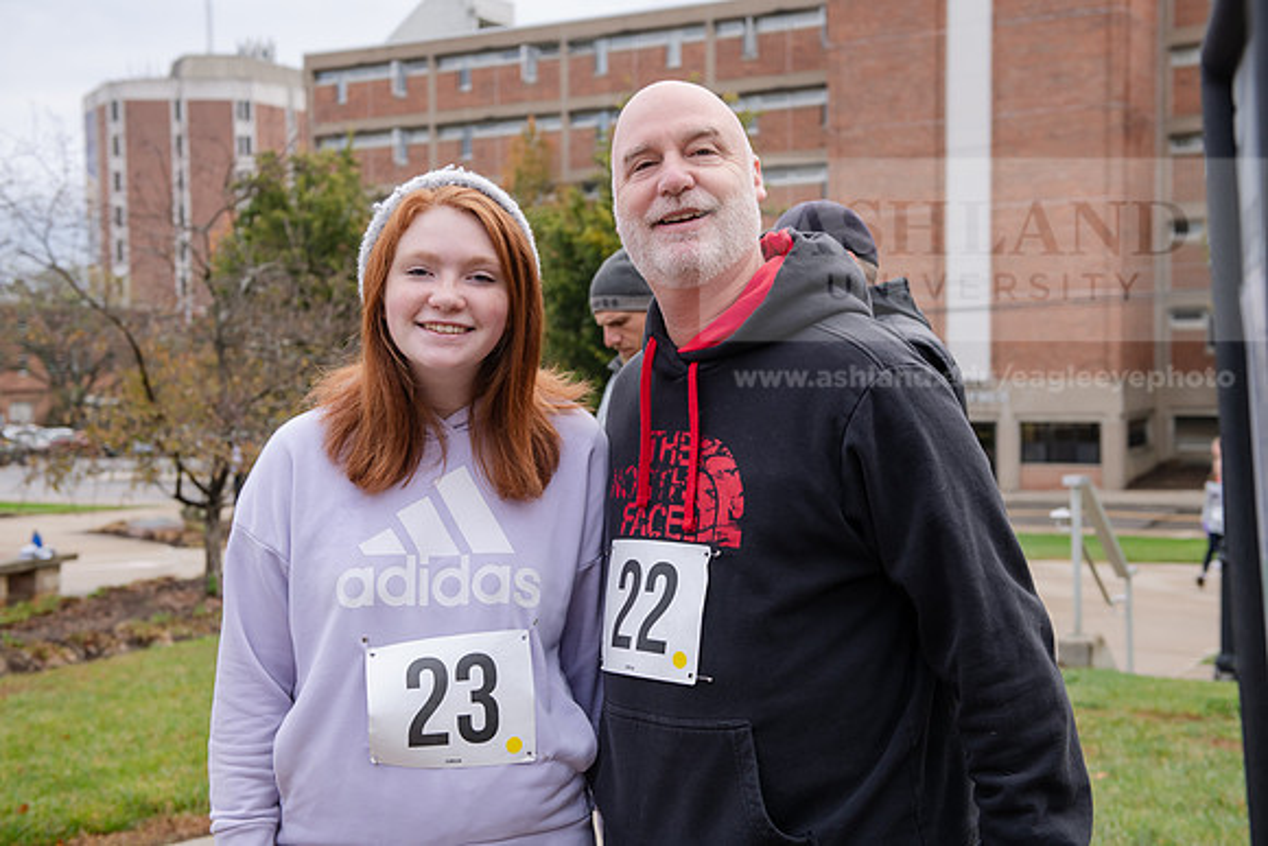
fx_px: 1691
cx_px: 634
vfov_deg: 28.1
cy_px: 423
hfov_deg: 41.1
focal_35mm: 48
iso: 400
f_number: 5
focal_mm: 48
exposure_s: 1/250
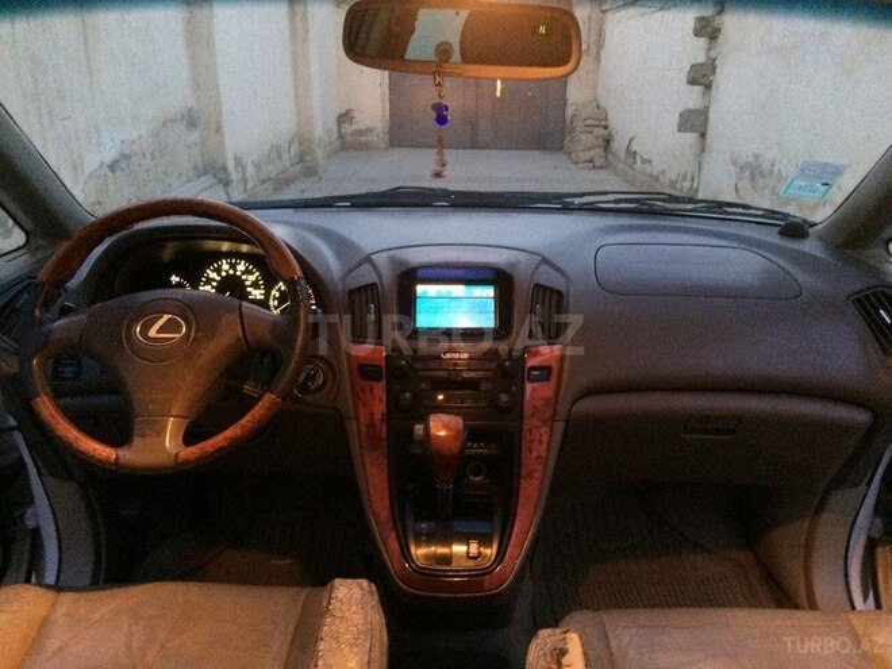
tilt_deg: -21.7
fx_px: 747
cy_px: 334
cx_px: 446
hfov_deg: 61.7
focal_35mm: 29
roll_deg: -0.3
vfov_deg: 48.2
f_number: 2.2
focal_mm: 4.15
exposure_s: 1/17
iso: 500
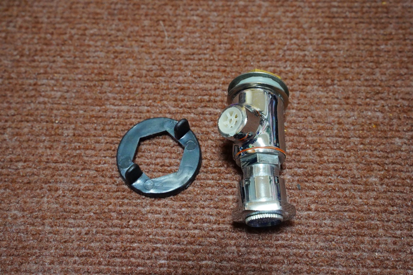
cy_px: 138
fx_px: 539
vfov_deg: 28.6
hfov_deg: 41.9
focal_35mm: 47
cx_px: 206
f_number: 8
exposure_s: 1/100
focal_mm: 47
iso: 12800
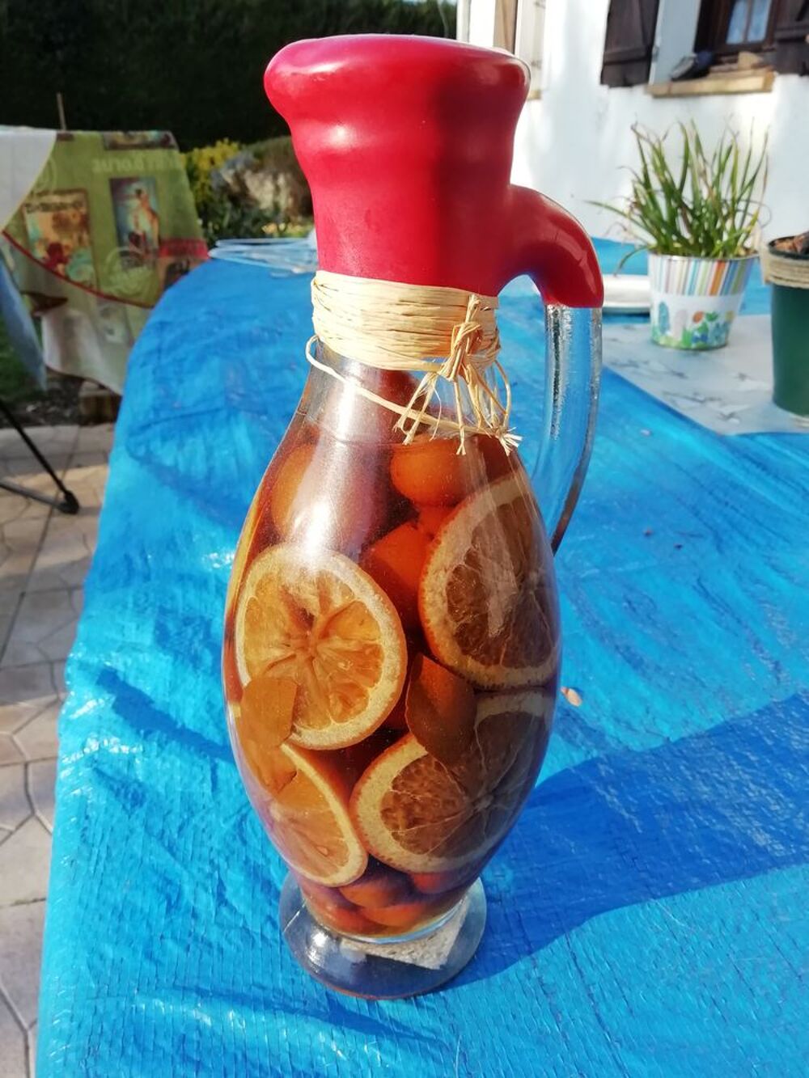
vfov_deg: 67.3
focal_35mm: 26
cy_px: 539
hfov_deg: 53.1
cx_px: 404
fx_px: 810
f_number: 2.2
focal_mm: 3.46
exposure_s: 1/344
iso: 50
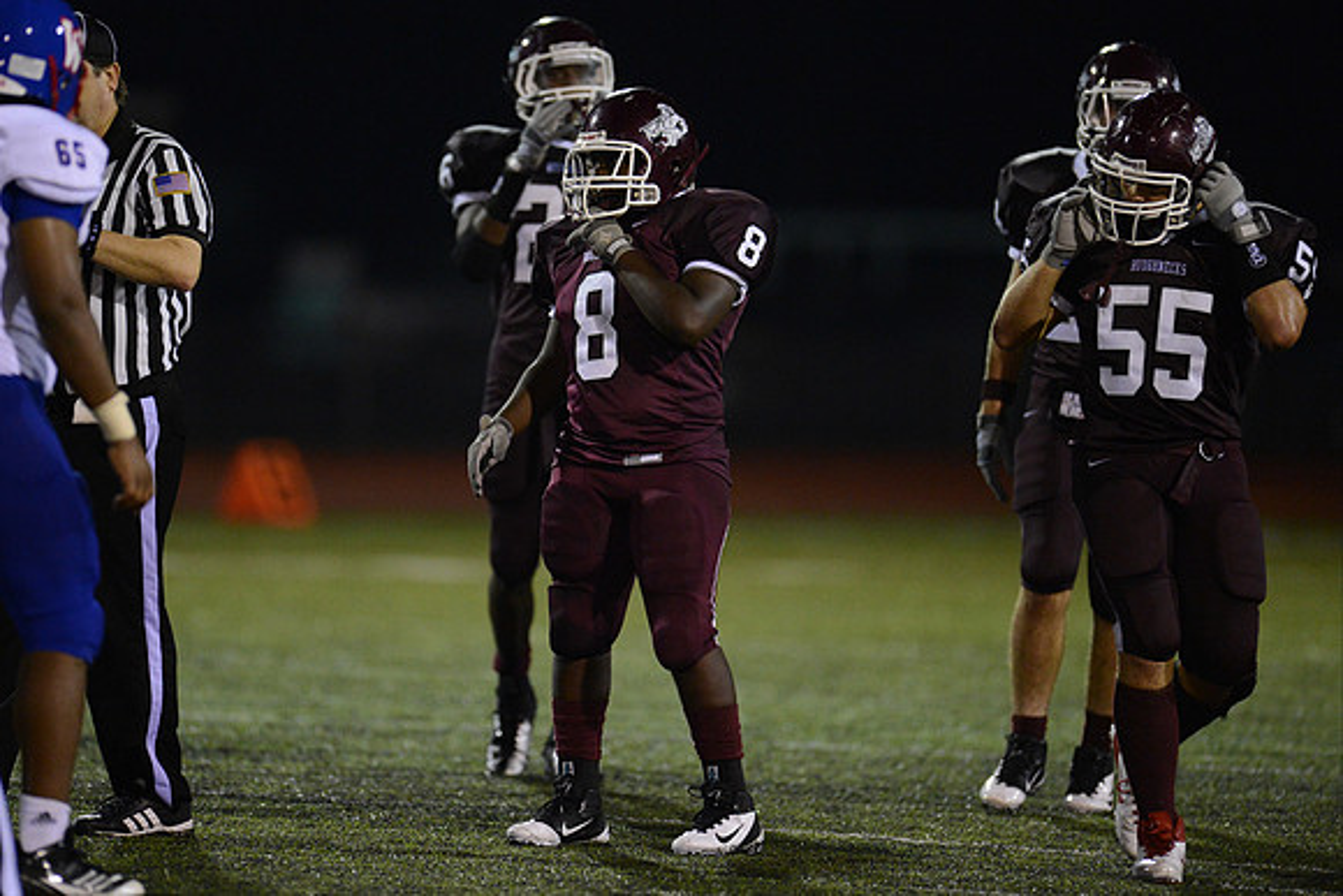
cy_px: 448
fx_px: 14925
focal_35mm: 400
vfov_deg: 3.4
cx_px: 672
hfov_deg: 5.2
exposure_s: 1/800
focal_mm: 400
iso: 6400
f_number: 2.8
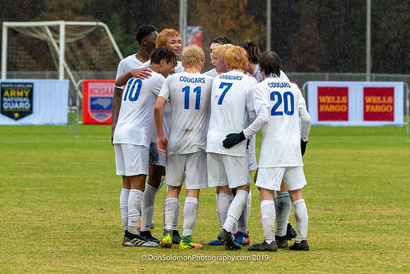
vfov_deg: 3.6
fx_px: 4405
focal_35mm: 387
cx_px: 207
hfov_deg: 5.3
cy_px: 126
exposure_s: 1/1000
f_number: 5.6
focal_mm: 200
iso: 3200
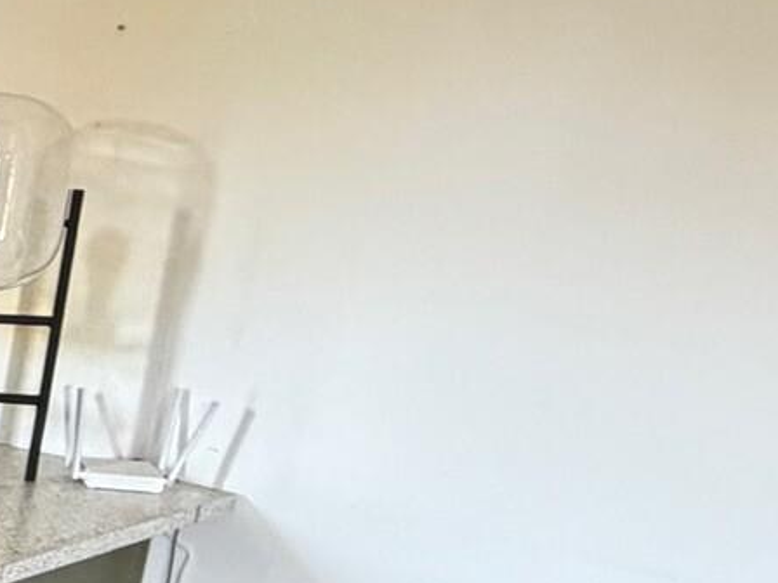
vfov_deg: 22.3
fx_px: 1438
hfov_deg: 19.9
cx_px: -691
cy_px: 536
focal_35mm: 64
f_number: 2.2
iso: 320
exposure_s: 1/50
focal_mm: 2.22
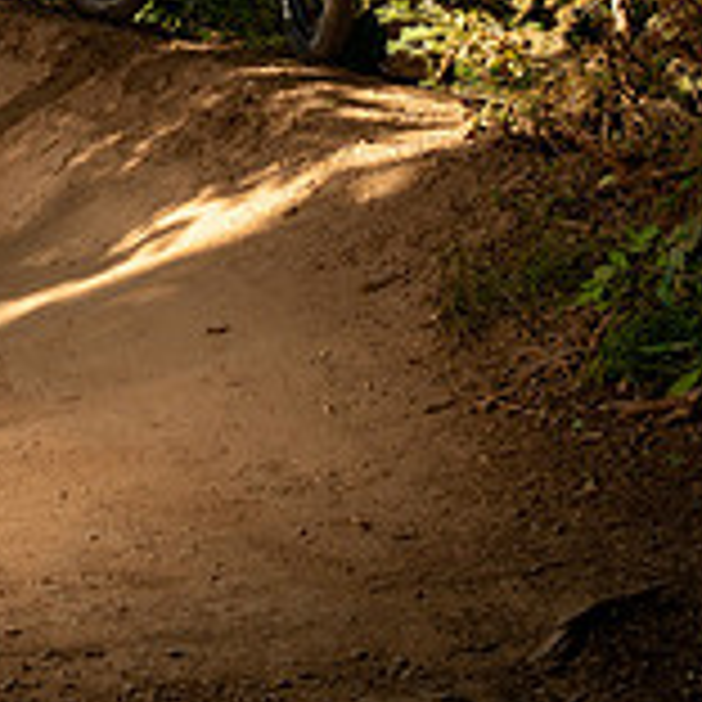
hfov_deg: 10.6
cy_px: -50
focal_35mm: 164
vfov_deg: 10.5
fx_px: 3763
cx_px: 126
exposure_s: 1/500
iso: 500
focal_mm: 52
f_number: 8
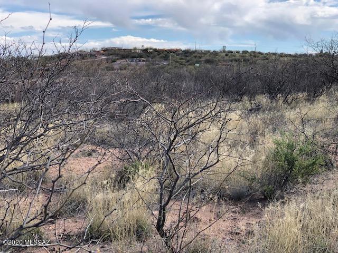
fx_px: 557
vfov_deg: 25.7
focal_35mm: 57
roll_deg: -0.1
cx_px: 169
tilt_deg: -7.7
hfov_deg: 33.8
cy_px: 126
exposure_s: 1/292
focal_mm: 6.6
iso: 20
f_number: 2.8
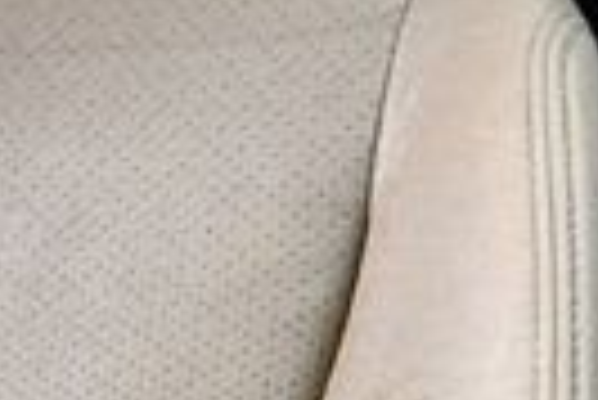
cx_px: 1070
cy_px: 297
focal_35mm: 173
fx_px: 2877
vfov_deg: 7.9
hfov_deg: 11.1
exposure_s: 1/125
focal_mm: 18
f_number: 3.5
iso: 3200
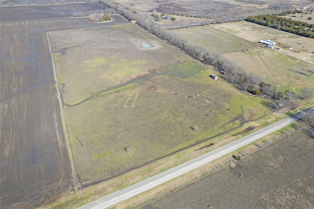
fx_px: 192
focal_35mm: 22
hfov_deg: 78.6
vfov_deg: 57.2
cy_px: 104
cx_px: 157
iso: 100
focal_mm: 8.38
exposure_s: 1/240
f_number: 2.8
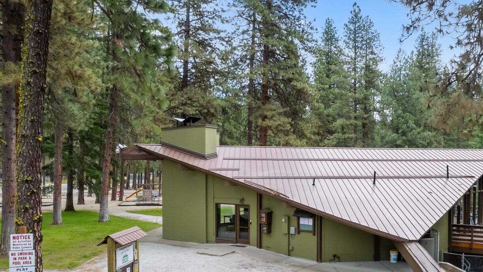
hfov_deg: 59.6
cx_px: 323
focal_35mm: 32
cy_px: 182
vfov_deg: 36.3
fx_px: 410
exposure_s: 1/1500
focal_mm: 8.38
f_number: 2.8
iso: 100
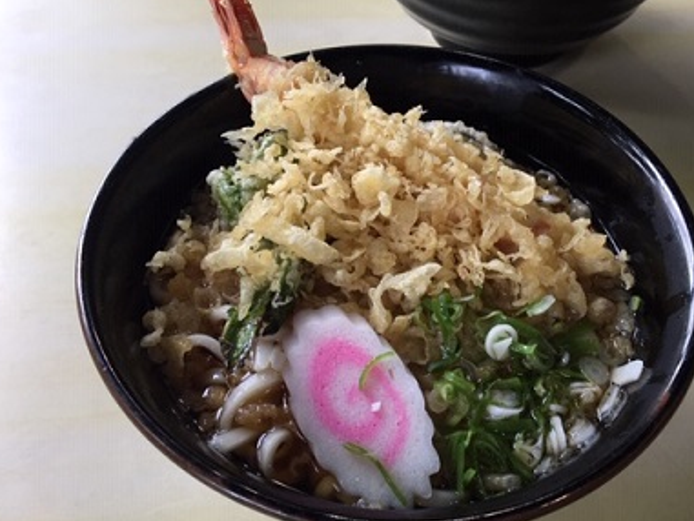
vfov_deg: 36.8
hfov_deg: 47.7
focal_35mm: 39
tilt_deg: -52.0
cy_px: 273
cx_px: 395
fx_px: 782
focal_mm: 4.15
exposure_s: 1/120
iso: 40
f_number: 2.2
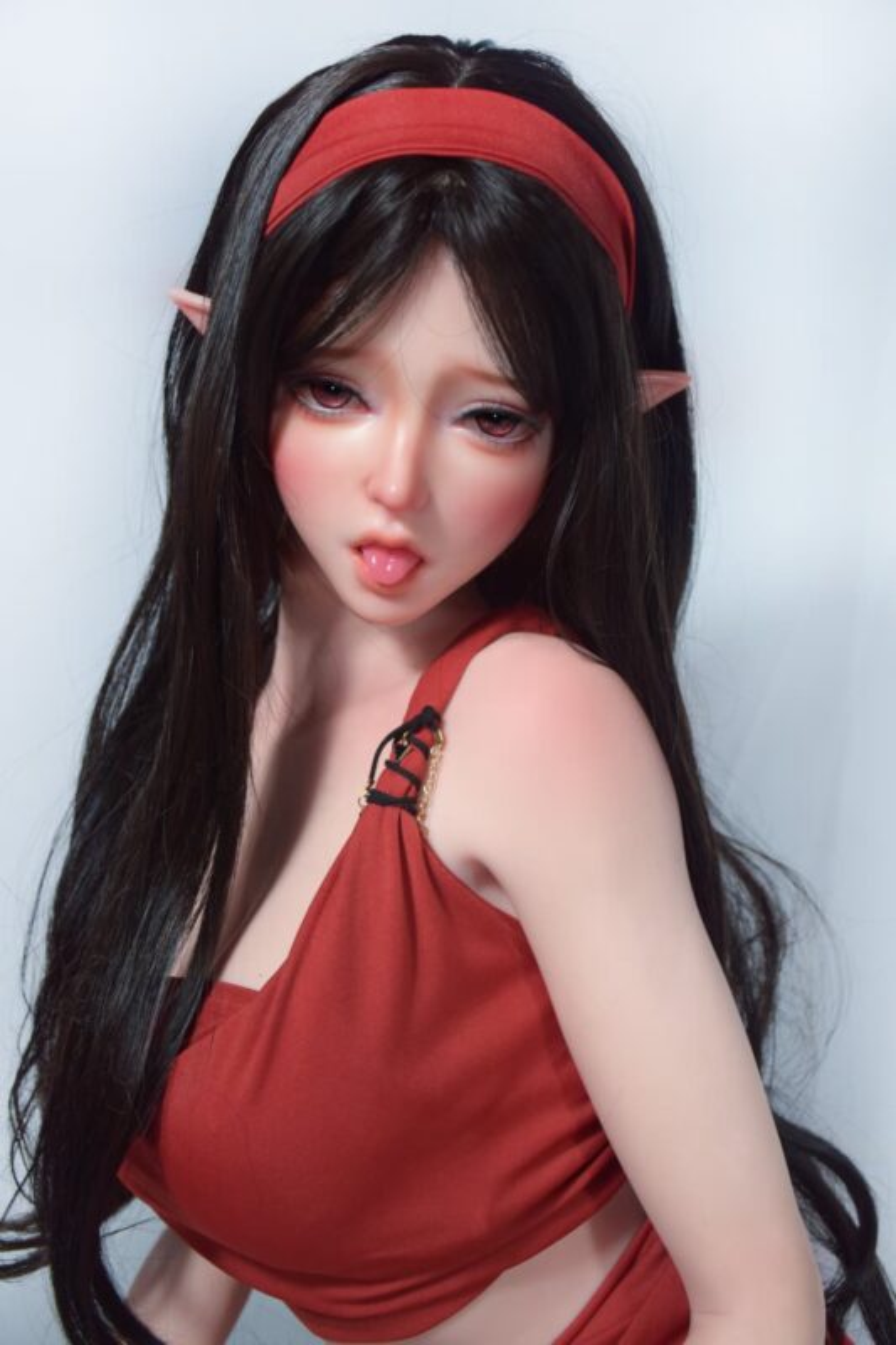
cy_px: 672
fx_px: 1681
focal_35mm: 45
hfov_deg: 29.9
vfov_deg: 43.6
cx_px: 448
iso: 360
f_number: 4
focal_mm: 30
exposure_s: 1/60
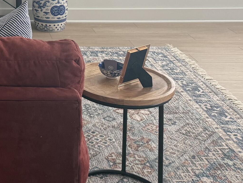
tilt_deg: -8.8
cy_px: -35
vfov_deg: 19.5
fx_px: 499
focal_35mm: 71
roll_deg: +3.7
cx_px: -102
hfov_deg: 23.1
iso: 200
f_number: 1.78
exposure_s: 1/91
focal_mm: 6.76
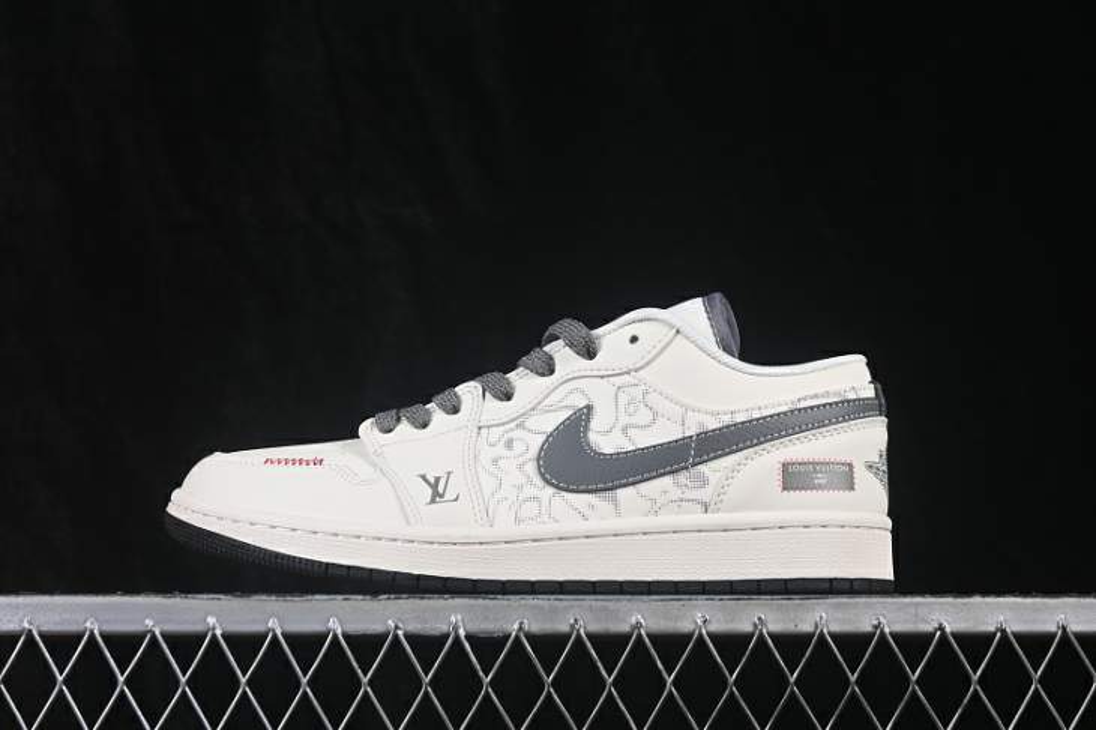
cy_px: 365
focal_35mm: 75
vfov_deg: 18.2
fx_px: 2282
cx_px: 548
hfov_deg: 27.0
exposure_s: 1/80
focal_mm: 50
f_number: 8
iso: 160
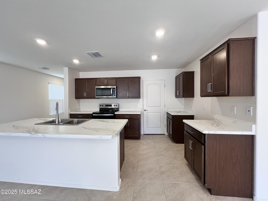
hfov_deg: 106.2
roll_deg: +0.4
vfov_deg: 89.9
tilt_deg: -0.9
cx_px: 134
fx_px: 101
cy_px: 100
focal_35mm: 13
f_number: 1.8
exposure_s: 1/120
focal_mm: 1.57
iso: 125
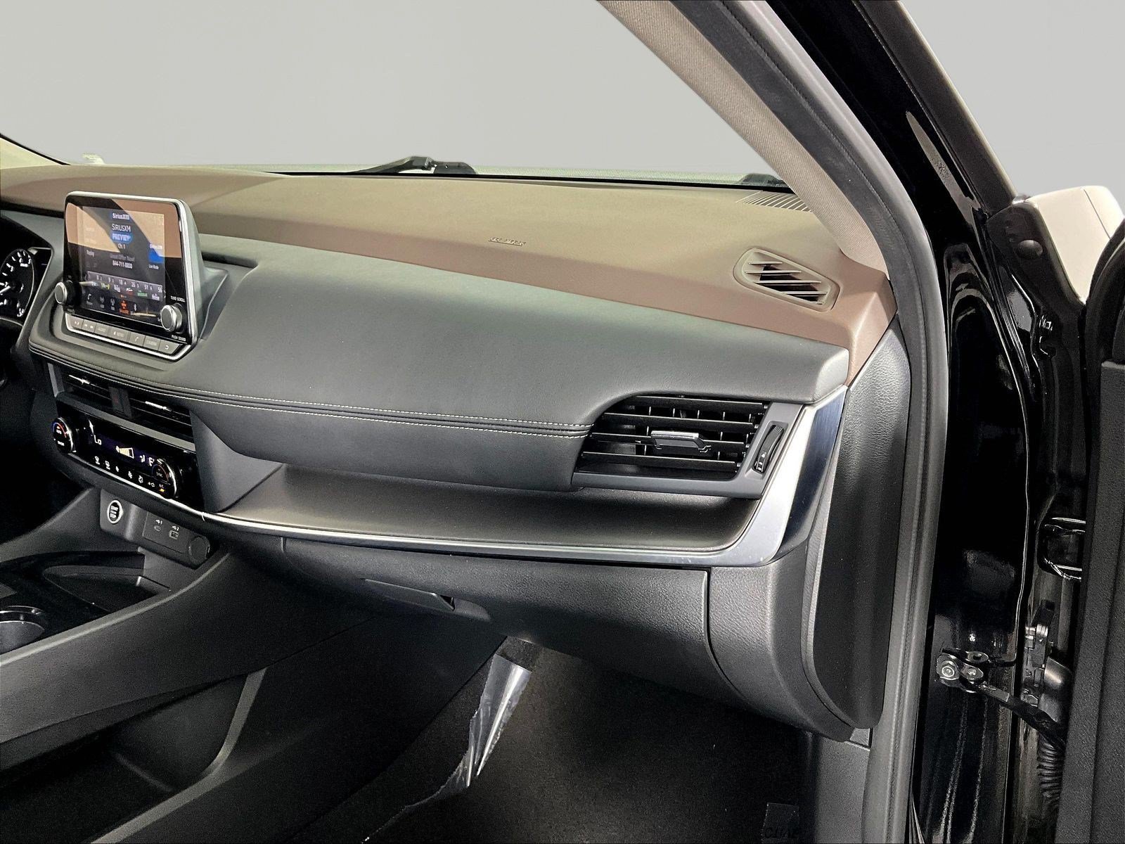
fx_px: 942
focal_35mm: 29
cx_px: 562
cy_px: 422
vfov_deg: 48.2
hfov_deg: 61.7
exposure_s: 1/60
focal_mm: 3
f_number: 1.8
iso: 160
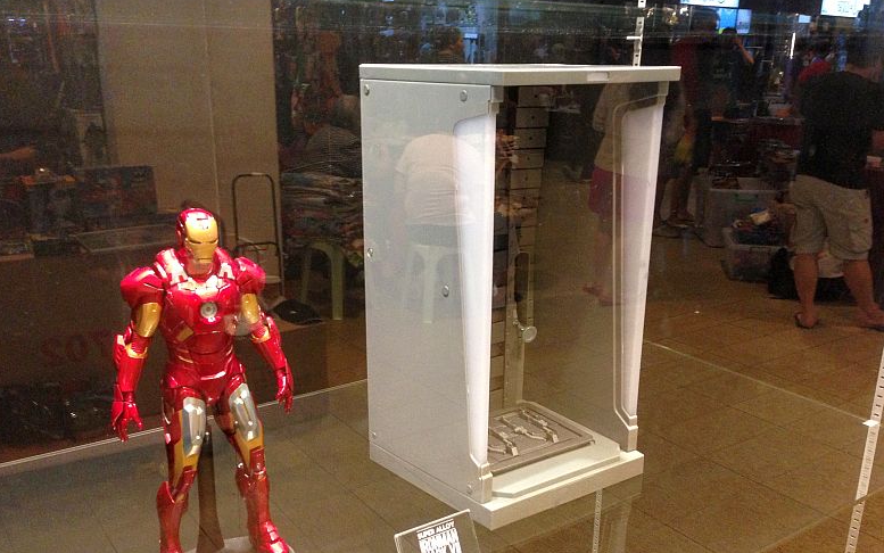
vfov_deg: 35.2
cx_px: 448
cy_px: 331
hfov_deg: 54.0
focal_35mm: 36
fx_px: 867
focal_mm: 4.13
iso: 320
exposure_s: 1/20
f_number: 2.4
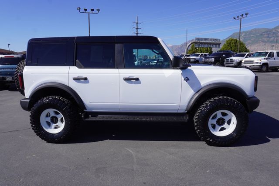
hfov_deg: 73.7
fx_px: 186
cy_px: 93
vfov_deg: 53.2
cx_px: 140
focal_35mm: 24
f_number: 10
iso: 100
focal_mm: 16
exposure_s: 1/200
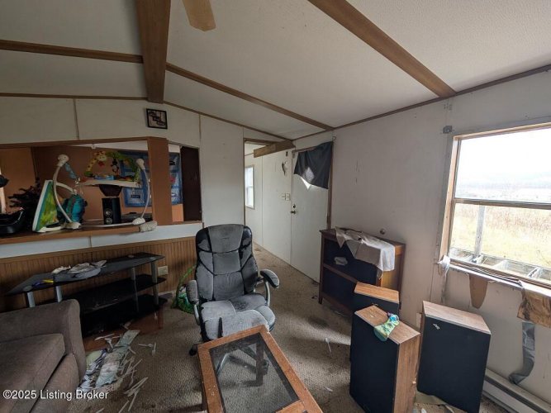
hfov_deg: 110.5
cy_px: 206
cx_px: 276
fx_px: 191
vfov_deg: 94.5
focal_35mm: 12
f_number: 1.7
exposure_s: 1/75.3
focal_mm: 2.02
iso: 53
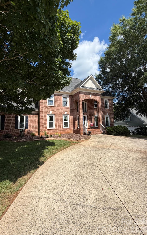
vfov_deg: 101.5
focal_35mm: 15
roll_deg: +0.6
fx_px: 96
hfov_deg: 74.1
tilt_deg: +3.4
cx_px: 60
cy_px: 117
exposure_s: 1/770
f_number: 2.2
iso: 25
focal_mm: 2.22
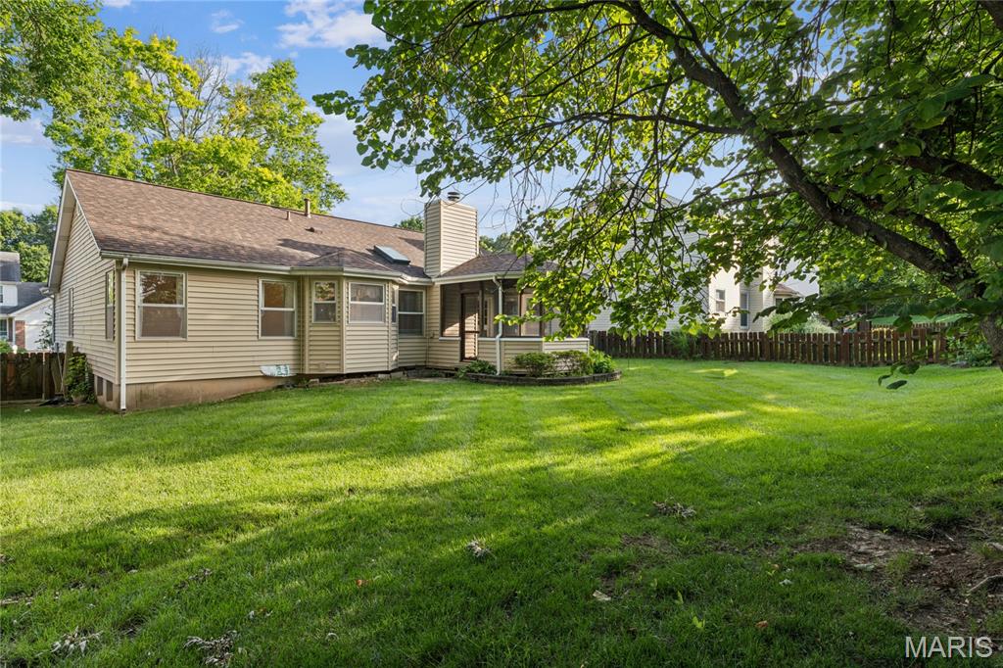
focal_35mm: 18
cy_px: 334
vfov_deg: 67.6
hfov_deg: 90.3
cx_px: 502
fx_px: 499
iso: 100
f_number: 22
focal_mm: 17.9
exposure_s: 1/4
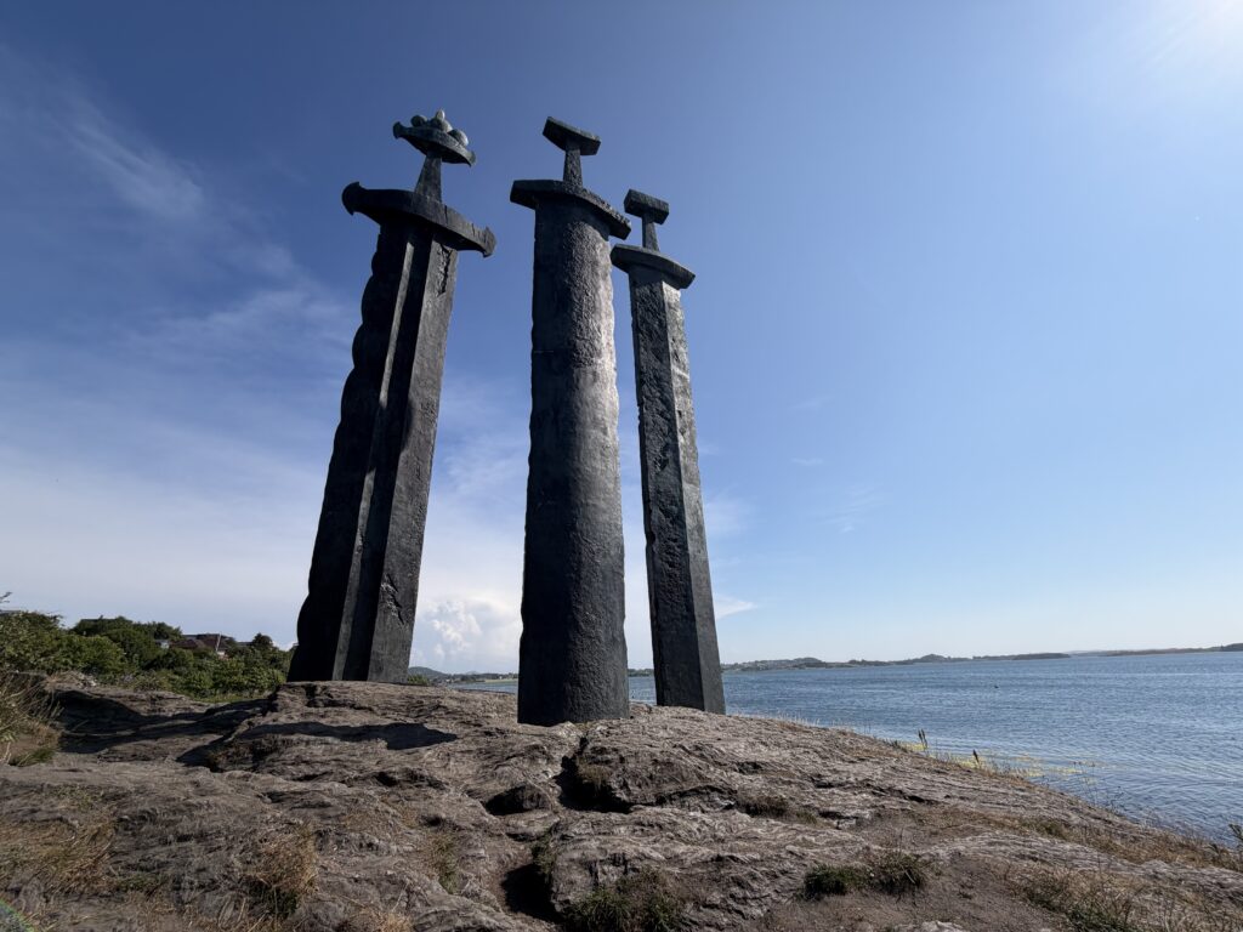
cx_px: 622
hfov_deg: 102.1
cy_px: 466
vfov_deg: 85.7
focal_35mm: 14
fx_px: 503
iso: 20
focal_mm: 2.22
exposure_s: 1/1399
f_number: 2.2
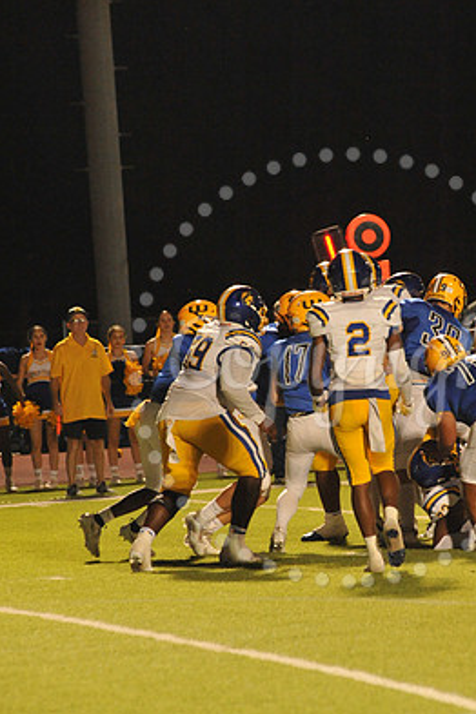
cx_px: 349
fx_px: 5850
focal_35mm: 295
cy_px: 365
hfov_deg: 4.7
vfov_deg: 7.0
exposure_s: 1/200
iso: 5000
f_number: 5.6
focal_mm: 200
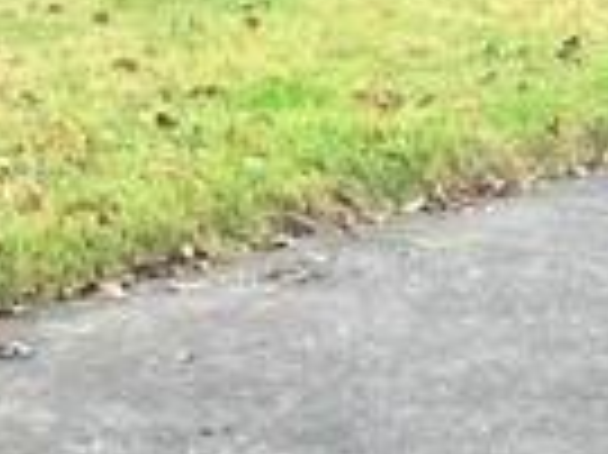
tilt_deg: -6.2
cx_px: 410
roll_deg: +3.5
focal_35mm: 212
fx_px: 3720
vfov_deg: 6.9
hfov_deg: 9.3
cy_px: -108
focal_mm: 3.99
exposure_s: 1/76
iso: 80
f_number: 1.8
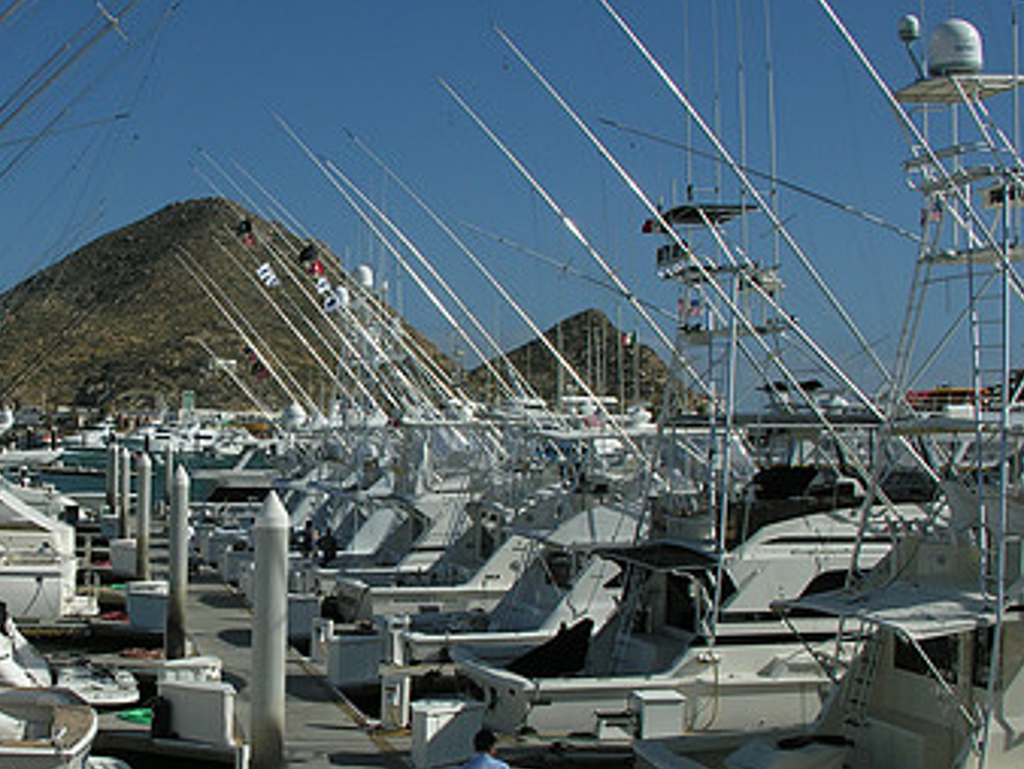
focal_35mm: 60
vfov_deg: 24.4
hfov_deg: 31.6
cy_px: 468
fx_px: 1776
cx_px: 267
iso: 50
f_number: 6.3
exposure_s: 1/180
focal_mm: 8.9
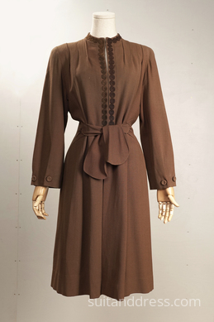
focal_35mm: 48
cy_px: 161
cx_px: 107
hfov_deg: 28.1
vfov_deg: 41.1
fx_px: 428
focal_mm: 32
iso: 400
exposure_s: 1/80
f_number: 5.6
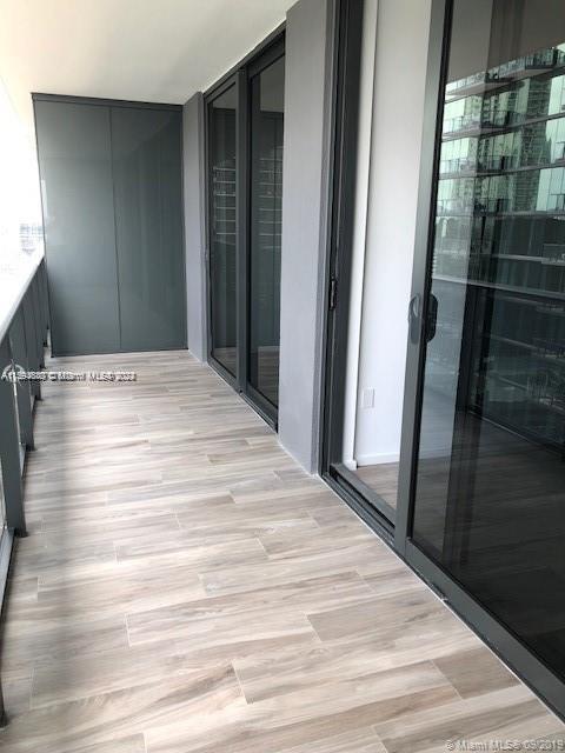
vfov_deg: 63.4
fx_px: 609
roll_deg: -1.0
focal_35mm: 28
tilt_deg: -14.2
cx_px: 282
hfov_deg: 49.7
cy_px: 376
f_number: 1.8
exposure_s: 1/124
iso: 20
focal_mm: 4
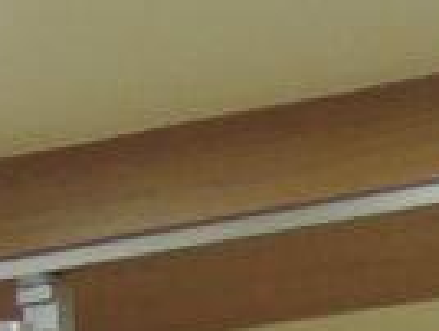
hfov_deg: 5.4
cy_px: 970
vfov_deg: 4.0
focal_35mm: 358
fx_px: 4548
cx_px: 1009
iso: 400
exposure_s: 1/15
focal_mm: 8.3
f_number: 3.5
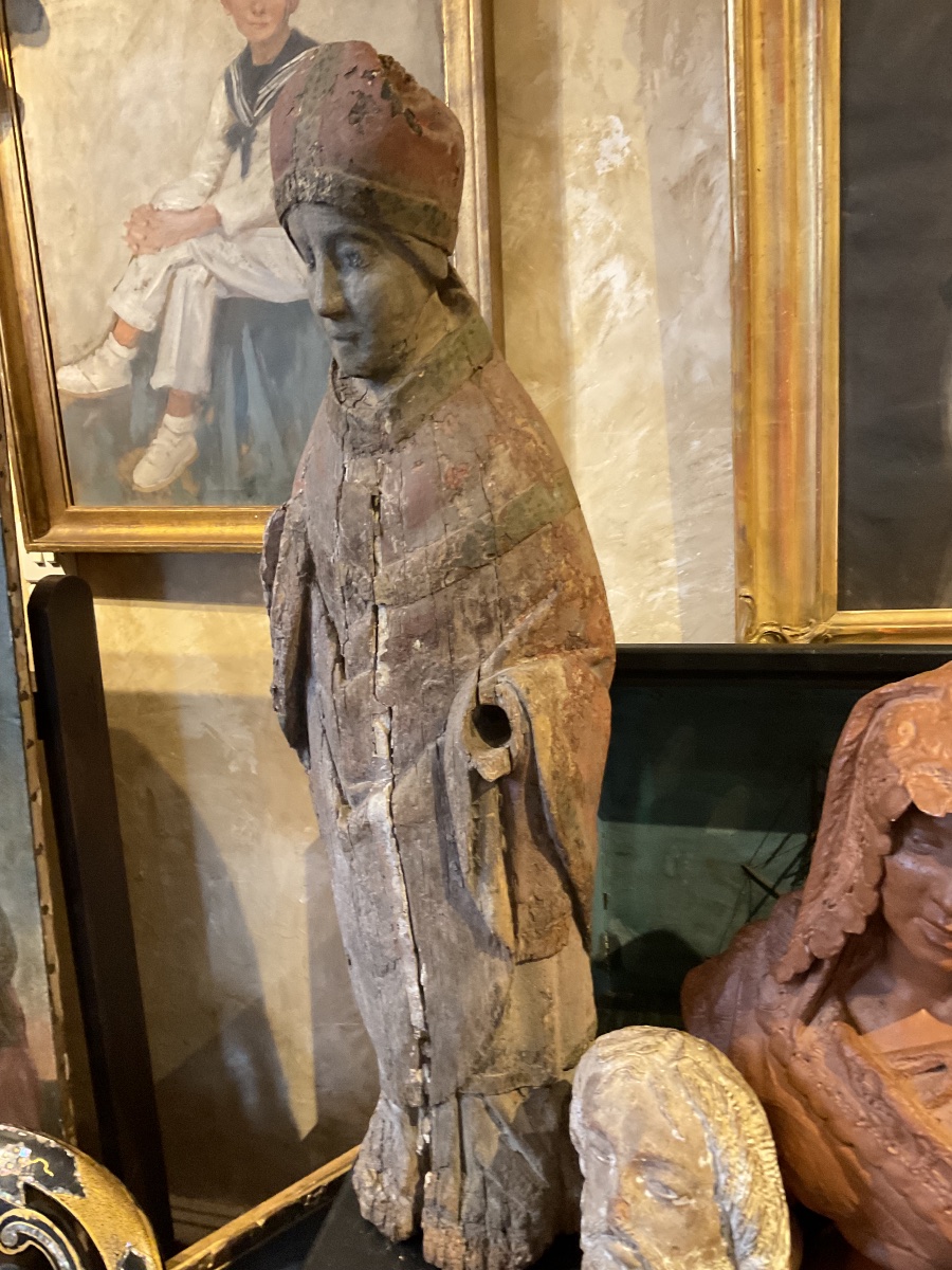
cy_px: 635
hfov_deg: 48.2
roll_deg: +3.7
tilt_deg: -14.0
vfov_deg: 61.7
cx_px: 476
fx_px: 1063
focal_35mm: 29
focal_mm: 3
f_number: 1.8
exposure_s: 1/25
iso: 320
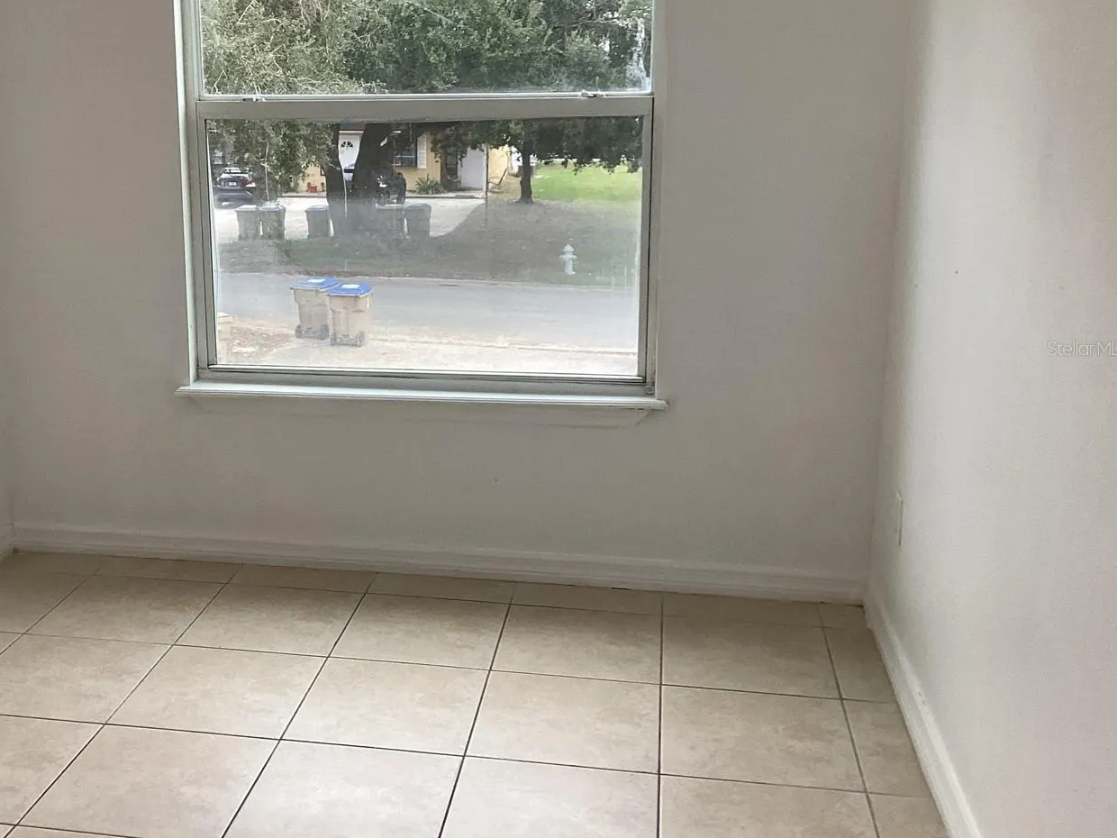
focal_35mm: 40
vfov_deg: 35.9
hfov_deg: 46.3
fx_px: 1291
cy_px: 348
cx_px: 412
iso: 80
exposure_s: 1/60
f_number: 2.4
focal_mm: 3.3
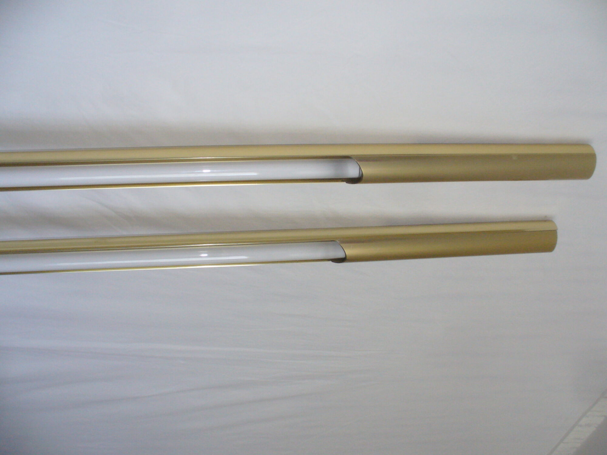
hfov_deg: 50.1
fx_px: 649
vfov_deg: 38.7
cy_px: 228
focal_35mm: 37
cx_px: 304
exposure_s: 1/10
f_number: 2.8
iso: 200
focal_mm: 6.1
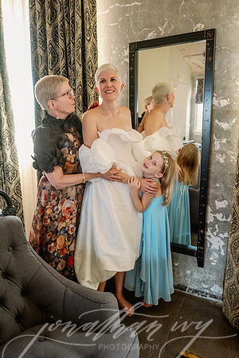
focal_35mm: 29
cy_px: 179
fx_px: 289
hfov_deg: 45.0
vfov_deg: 63.7
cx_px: 120
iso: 4000
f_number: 3.2
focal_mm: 29
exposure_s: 1/200
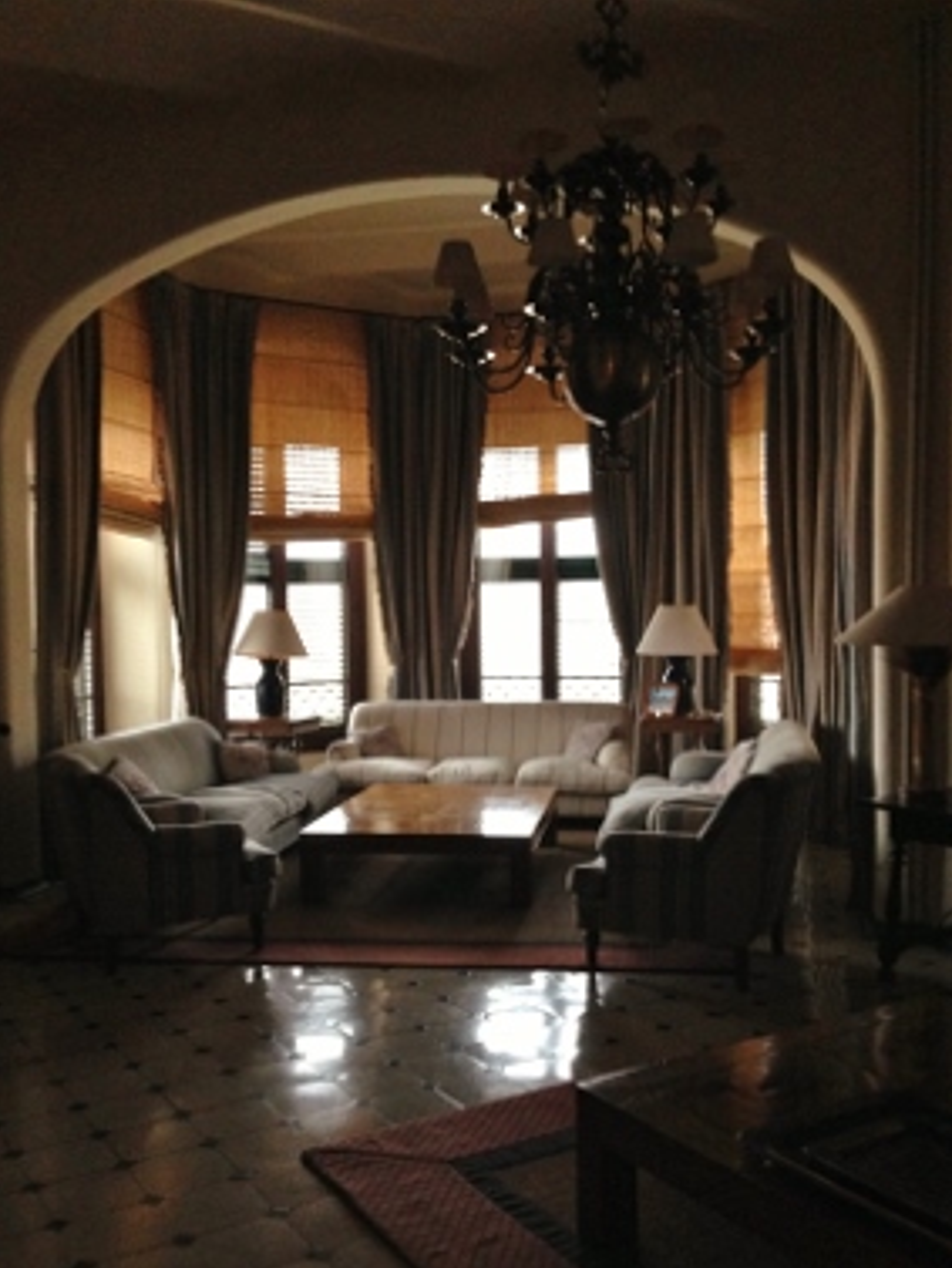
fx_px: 1283
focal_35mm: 35
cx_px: 481
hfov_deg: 40.7
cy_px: 669
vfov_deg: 52.6
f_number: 2.4
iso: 320
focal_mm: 4.12
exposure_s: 1/20
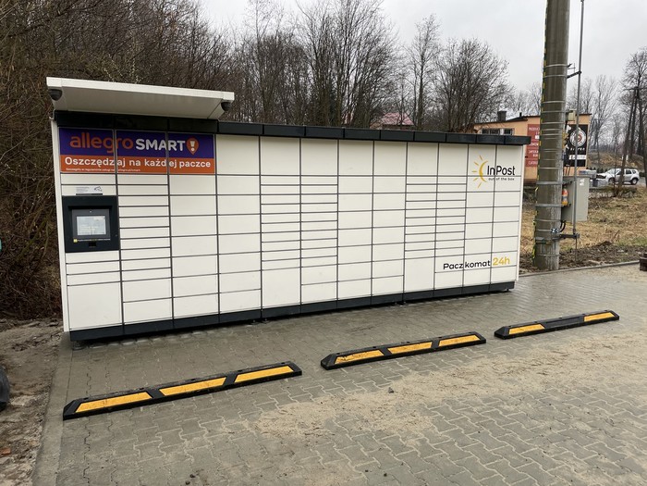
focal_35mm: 26
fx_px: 486
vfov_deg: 53.1
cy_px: 243
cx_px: 324
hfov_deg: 67.3
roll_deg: -0.1
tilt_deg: -6.7
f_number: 1.6
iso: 32
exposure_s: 1/274
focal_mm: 4.2
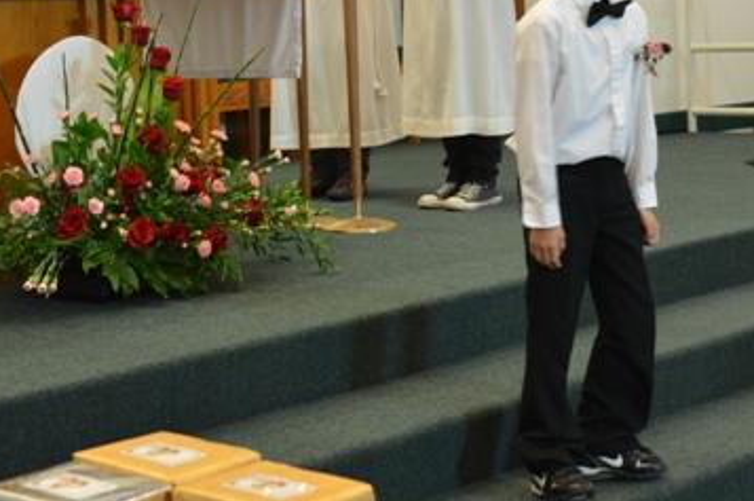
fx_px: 1799
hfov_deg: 23.7
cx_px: 353
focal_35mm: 86
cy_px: 87
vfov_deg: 15.7
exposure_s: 1/30
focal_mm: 32
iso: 900
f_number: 4.2
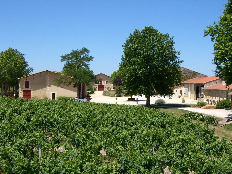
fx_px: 369
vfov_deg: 26.6
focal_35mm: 55
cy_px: 87
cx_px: 116
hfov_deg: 34.9
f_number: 5.2
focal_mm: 9
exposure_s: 1/320
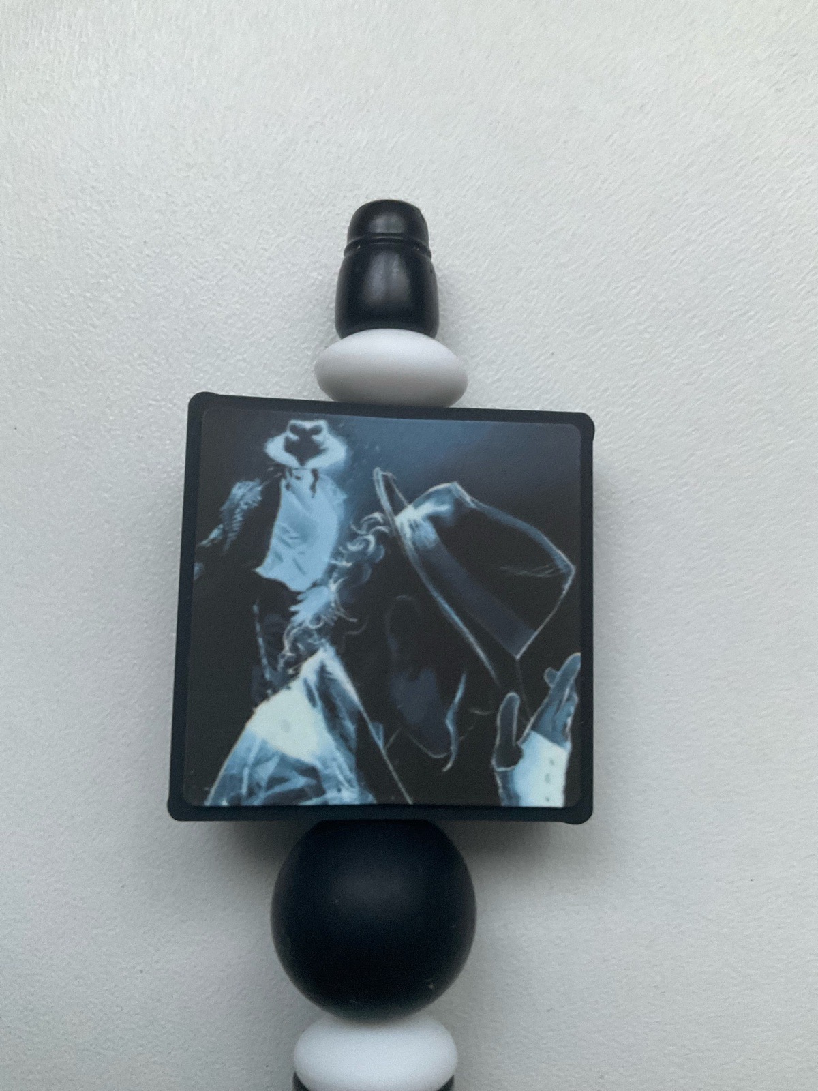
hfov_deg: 48.2
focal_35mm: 29
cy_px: 546
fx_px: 914
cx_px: 409
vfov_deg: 61.7
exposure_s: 1/60
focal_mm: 3
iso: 250
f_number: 1.8
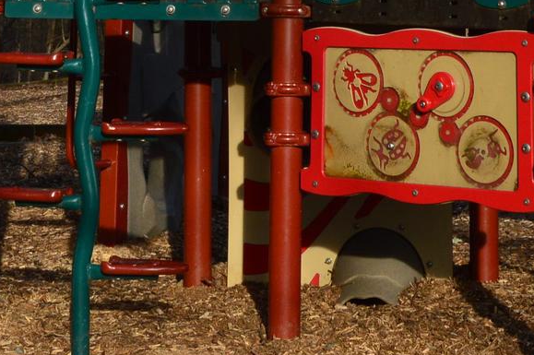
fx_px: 2045
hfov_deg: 14.9
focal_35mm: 138
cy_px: -247
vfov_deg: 9.5
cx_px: 218
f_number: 11
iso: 400
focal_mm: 26
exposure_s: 1/400
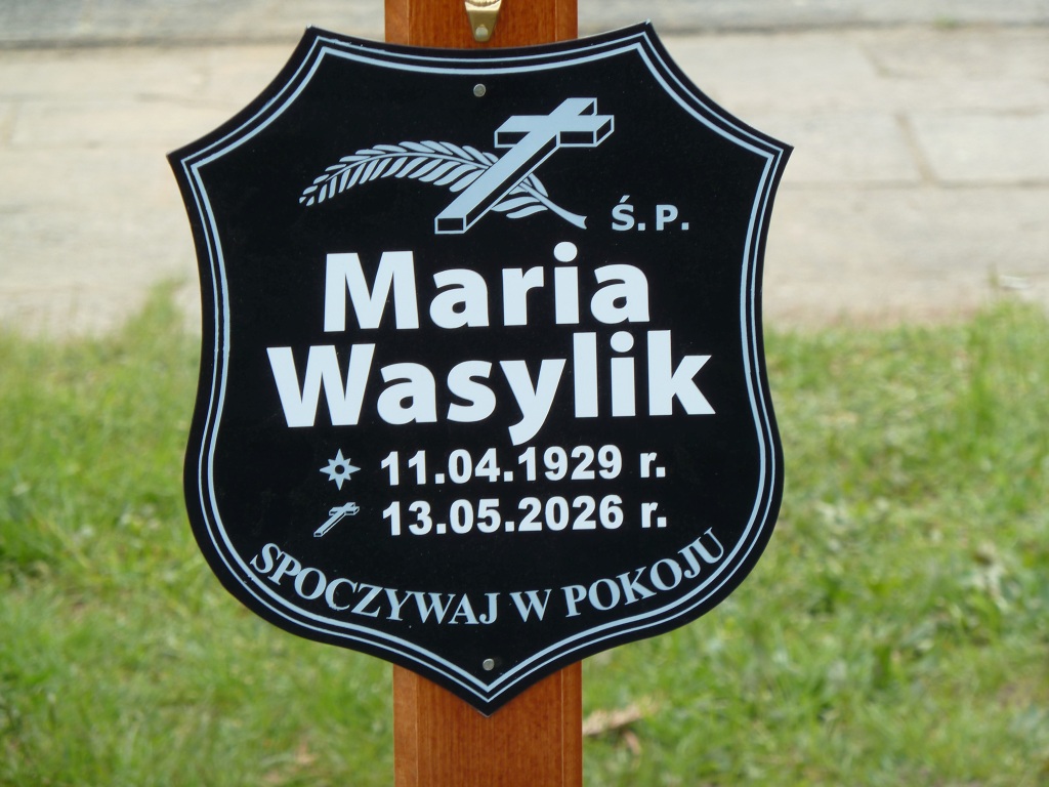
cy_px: 394
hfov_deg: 9.4
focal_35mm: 210
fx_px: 6364
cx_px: 524
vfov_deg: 7.1
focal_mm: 34.4
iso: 80
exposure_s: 1/160
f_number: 4.6
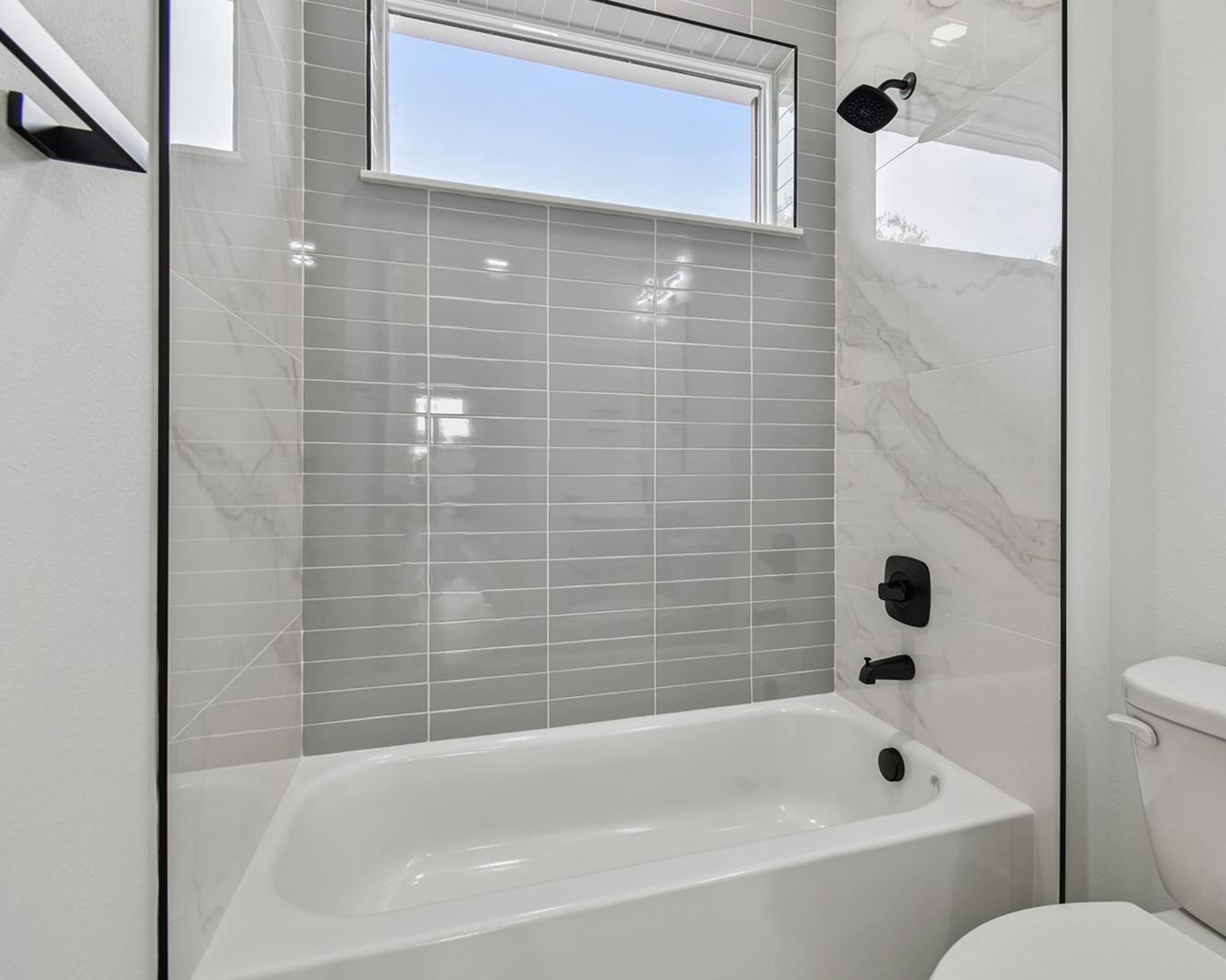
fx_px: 617
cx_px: 673
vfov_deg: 77.0
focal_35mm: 17
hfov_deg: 89.4
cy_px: 491
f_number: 7.1
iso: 100
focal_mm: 10
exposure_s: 1/10
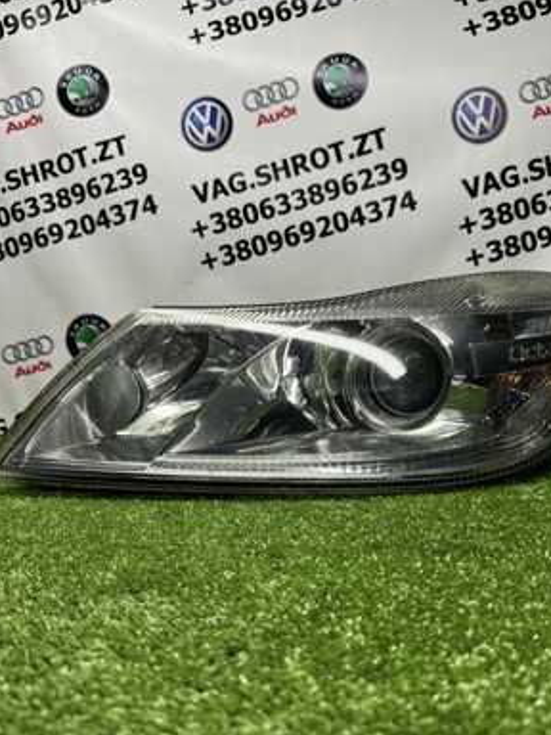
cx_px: 308
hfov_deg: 46.7
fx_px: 637
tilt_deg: -4.2
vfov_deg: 59.8
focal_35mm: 30
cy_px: 404
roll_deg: -0.2
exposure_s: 1/147
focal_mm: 6.76
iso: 64
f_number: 1.78
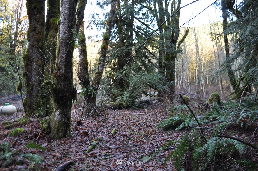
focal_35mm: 27
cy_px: 86
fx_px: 193
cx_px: 129
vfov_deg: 47.8
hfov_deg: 67.5
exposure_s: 1/60
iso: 450
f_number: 4
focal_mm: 18
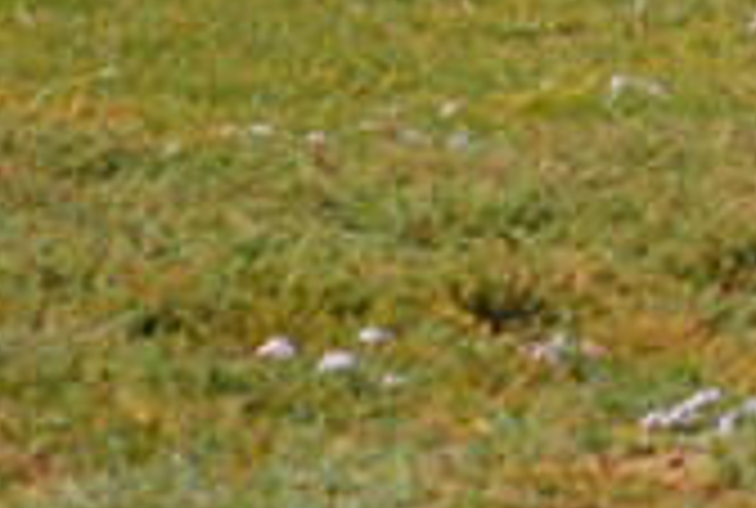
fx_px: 7517
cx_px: 1764
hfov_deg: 5.6
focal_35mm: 357
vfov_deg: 3.8
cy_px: -571
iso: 400
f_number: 5.6
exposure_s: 1/3200
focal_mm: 50
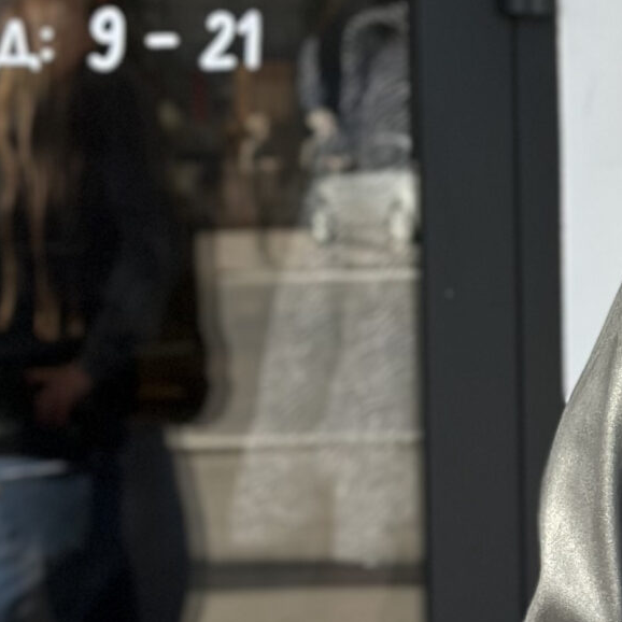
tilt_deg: -2.5
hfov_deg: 9.0
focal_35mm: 188
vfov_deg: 9.3
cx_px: 1004
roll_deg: +0.1
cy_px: 292
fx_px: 3822
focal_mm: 6.86
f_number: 1.78
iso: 80
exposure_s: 1/1815
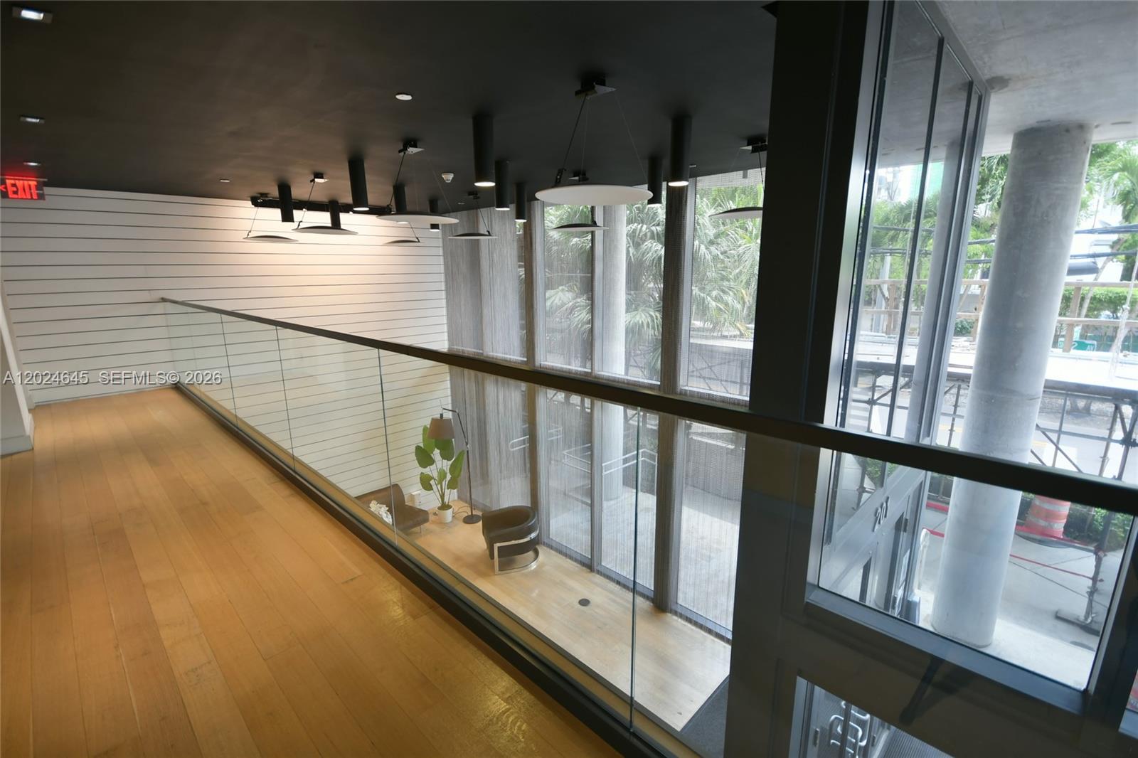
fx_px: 521
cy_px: 379
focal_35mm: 16
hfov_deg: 95.0
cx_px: 569
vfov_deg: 72.0
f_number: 4.2
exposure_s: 1/15
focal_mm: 11
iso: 320
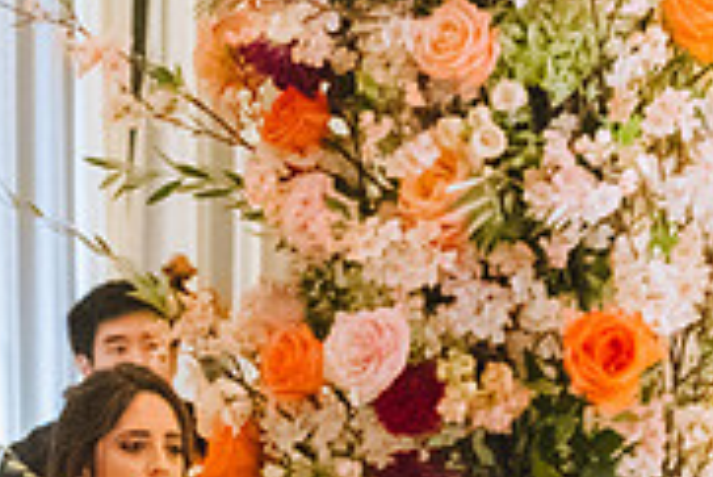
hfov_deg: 5.8
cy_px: 684
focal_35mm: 352
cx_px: -177
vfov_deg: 3.9
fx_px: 6977
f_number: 2.8
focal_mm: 110
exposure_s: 1/160
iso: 10000
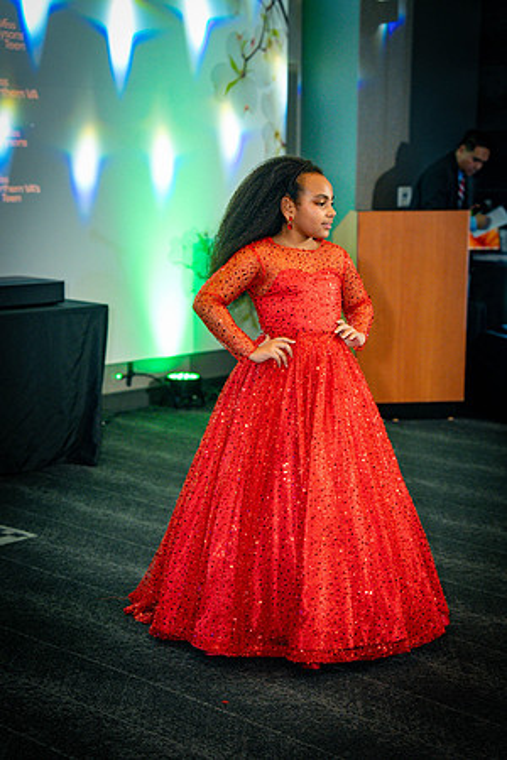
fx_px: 1394
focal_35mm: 66
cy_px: 380
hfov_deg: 20.6
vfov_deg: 30.5
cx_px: 254
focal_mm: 66
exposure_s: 1/160
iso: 1600
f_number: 2.8
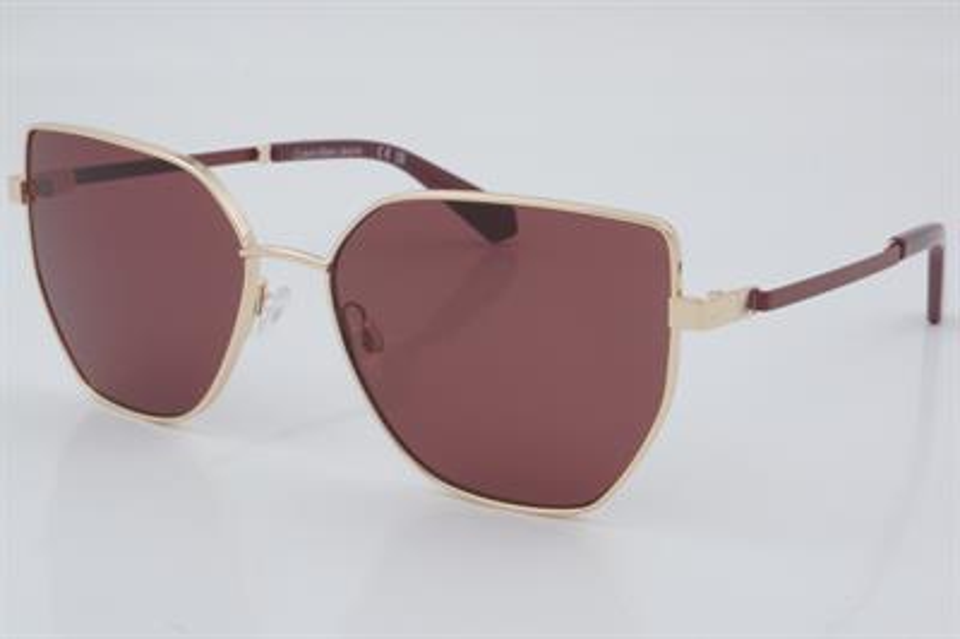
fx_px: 1998
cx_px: 480
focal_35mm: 75
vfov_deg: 18.2
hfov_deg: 27.0
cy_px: 320
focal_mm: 50
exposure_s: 1/3
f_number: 32
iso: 100
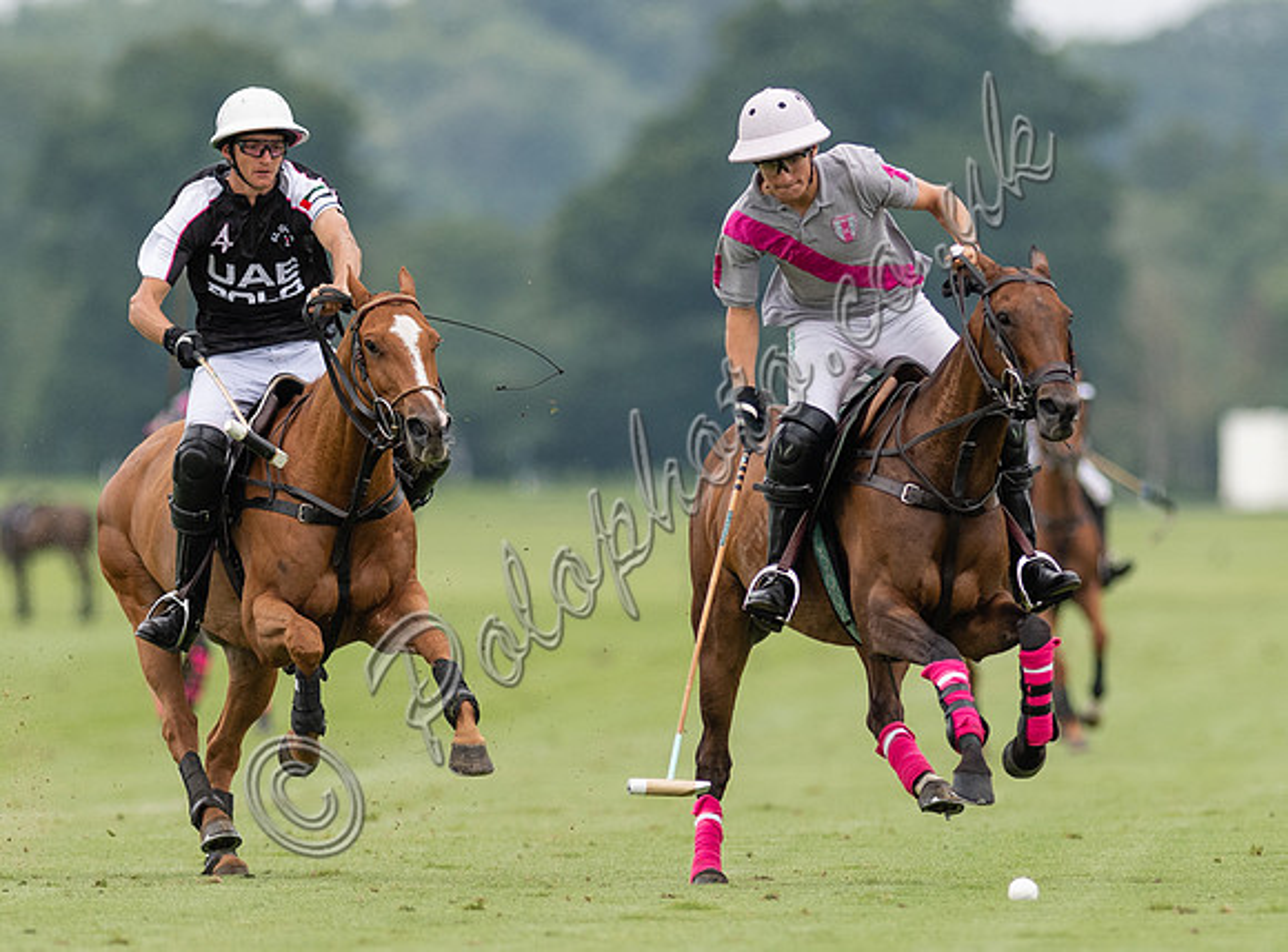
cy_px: 565
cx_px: 734
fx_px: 26666
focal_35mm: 720
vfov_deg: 2.0
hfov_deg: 2.8
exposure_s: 1/3200
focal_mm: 300
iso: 400
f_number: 2.8
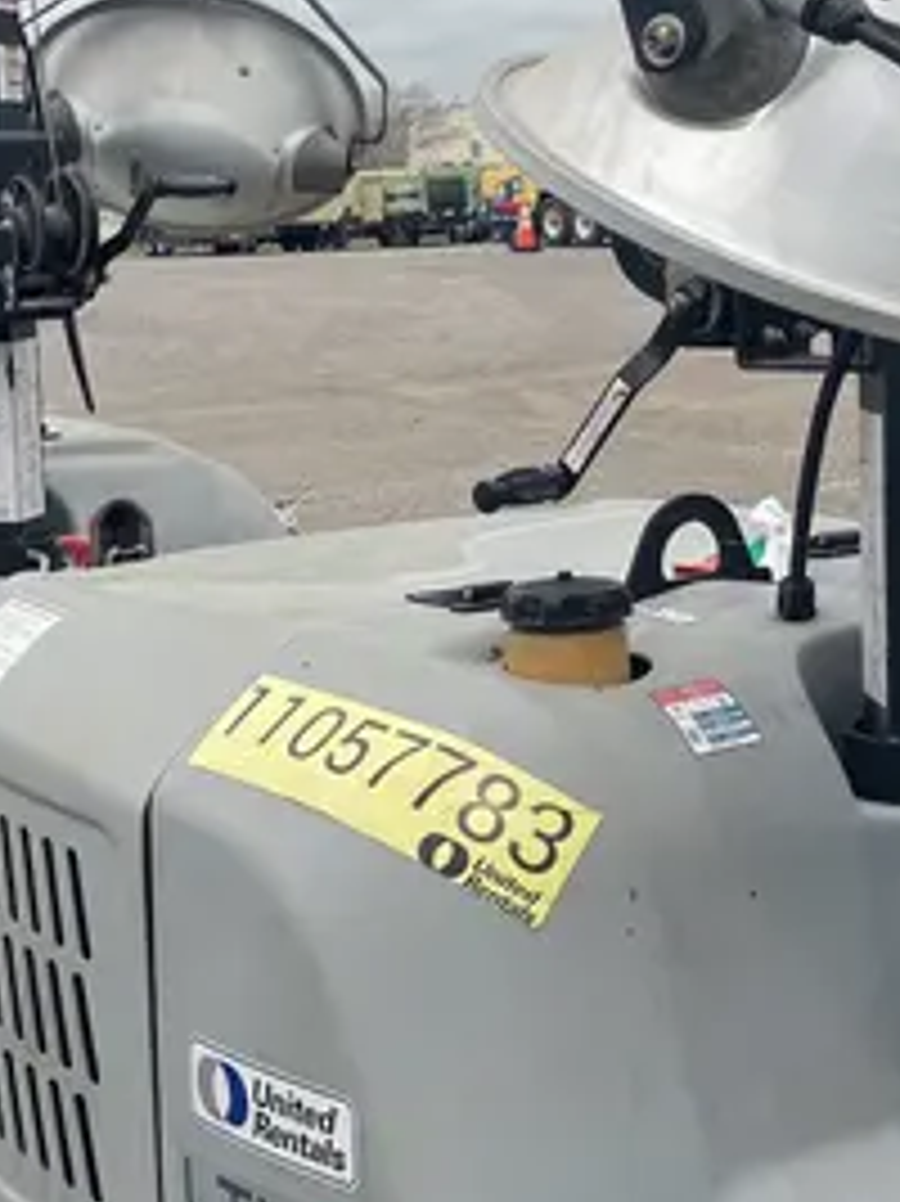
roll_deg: +2.0
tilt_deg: -6.5
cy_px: 574
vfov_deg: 25.3
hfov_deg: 19.1
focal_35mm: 77
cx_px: 508
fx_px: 2671
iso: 32
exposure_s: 1/1185
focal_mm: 3.99
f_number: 1.8
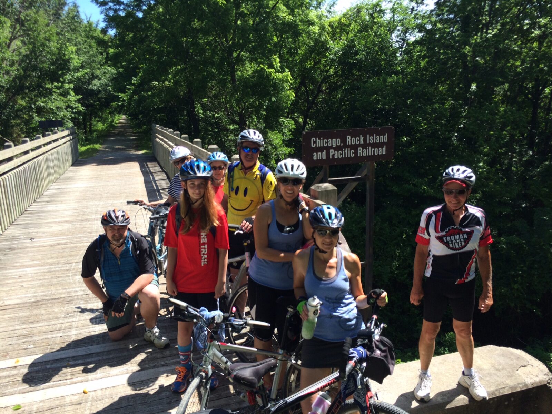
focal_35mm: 29
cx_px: 276
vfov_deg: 48.2
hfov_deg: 61.7
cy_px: 207
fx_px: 462
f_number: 2.2
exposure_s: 1/789
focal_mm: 4.15
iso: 32
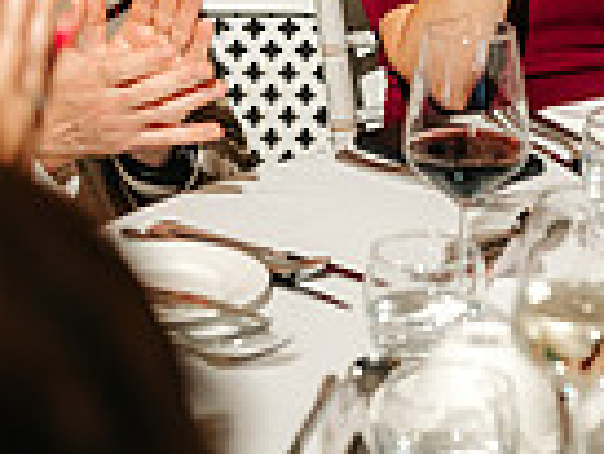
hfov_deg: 13.9
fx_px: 2480
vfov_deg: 10.3
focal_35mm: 142
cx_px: 428
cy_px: -130
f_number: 2.5
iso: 640
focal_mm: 35
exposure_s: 1/200
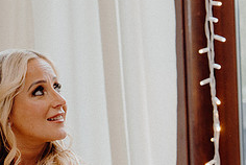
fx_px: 1628
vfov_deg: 5.8
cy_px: 153
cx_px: 11
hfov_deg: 8.6
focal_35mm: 238
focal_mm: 65
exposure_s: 1/160
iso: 1000
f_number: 3.5
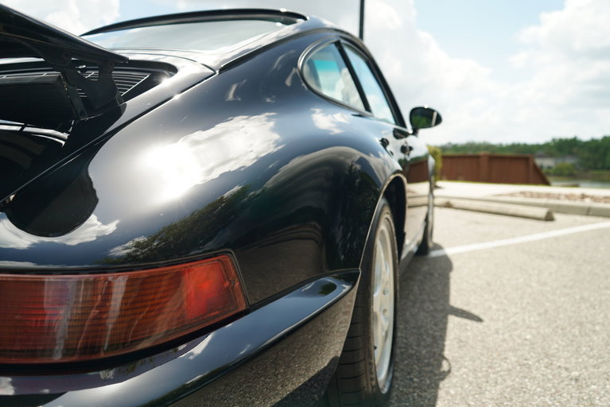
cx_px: 305
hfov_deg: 65.5
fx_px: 475
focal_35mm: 28
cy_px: 204
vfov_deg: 46.4
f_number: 4.5
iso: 100
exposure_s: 1/80
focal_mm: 28
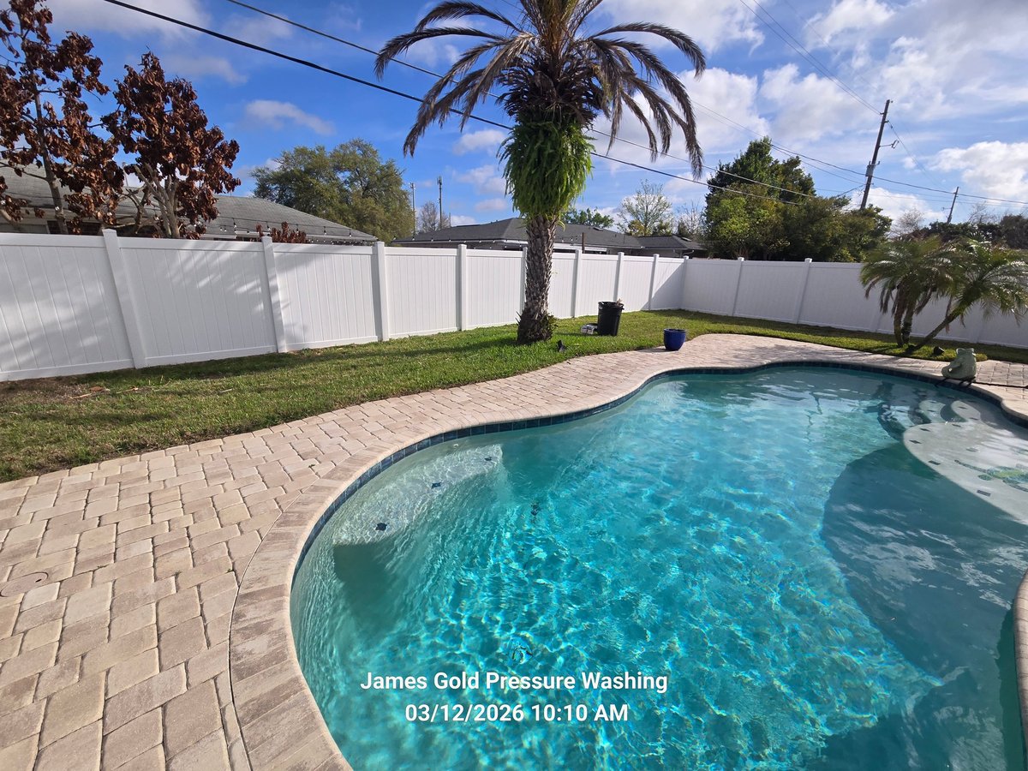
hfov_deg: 106.2
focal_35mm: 13
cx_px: 514
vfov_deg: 89.9
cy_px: 386
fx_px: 386
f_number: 2.2
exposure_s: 1/3100
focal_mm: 2.2
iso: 50
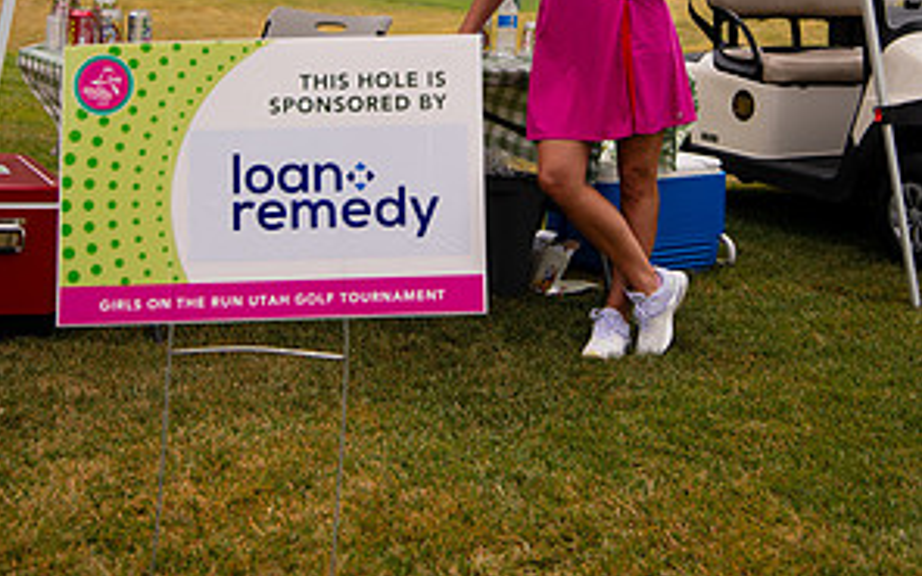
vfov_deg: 20.2
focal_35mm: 62
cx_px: 459
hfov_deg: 33.0
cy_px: -16
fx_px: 1558
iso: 200
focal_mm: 40
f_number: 4
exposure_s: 1/3200
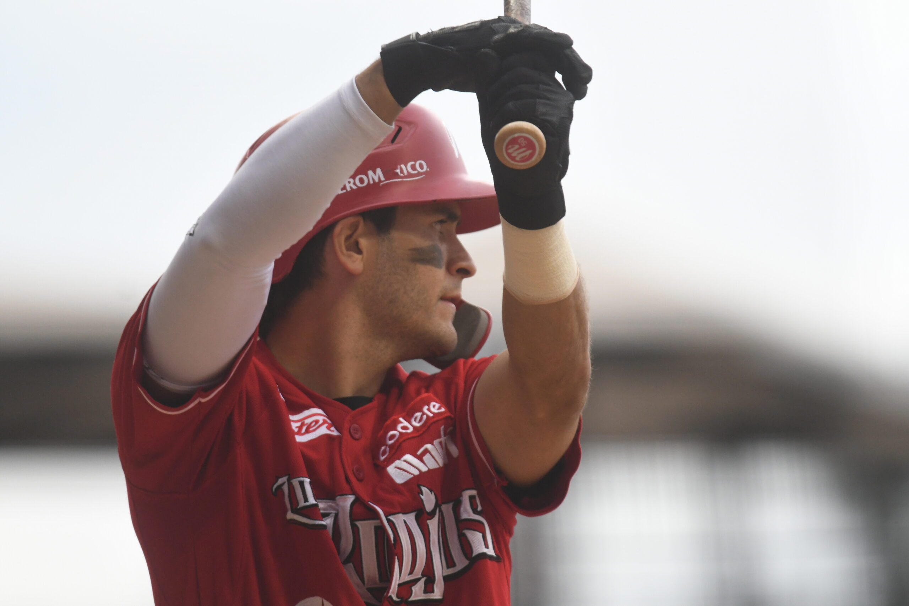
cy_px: 303
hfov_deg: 3.3
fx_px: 15907
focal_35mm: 630
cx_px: 454
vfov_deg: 2.2
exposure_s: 1/1000
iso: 1250
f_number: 4
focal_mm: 420
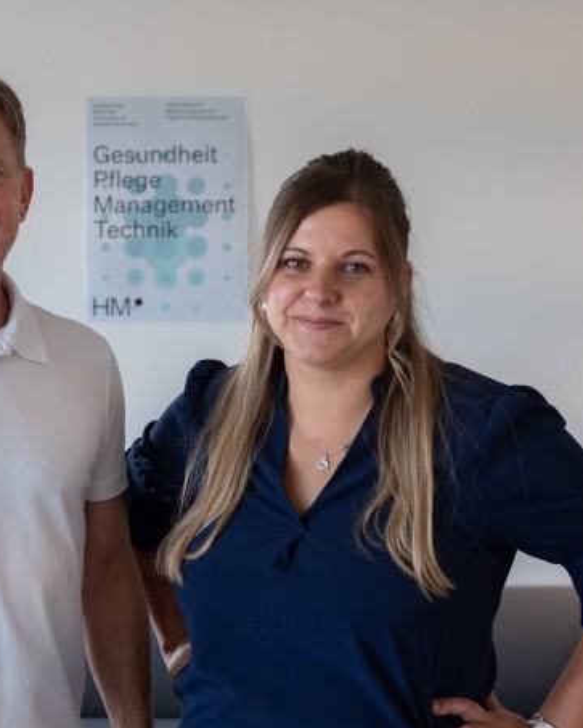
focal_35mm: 60
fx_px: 1293
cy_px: 368
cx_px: 159
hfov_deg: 25.2
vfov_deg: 31.4
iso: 800
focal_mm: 28
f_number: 2.8
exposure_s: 1/400
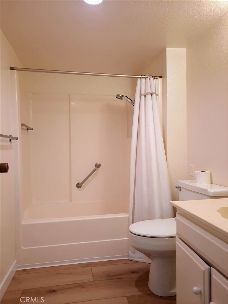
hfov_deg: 54.9
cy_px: 152
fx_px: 220
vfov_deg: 69.4
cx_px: 114
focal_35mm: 25
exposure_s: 1/60
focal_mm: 4.6
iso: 250
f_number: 2
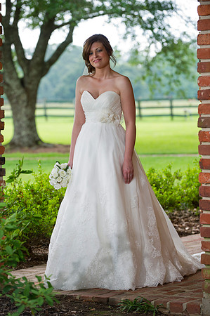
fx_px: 1140
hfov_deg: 10.5
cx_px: 105
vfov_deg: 15.8
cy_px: 158
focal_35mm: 130
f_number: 3.5
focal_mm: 130
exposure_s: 1/250
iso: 500
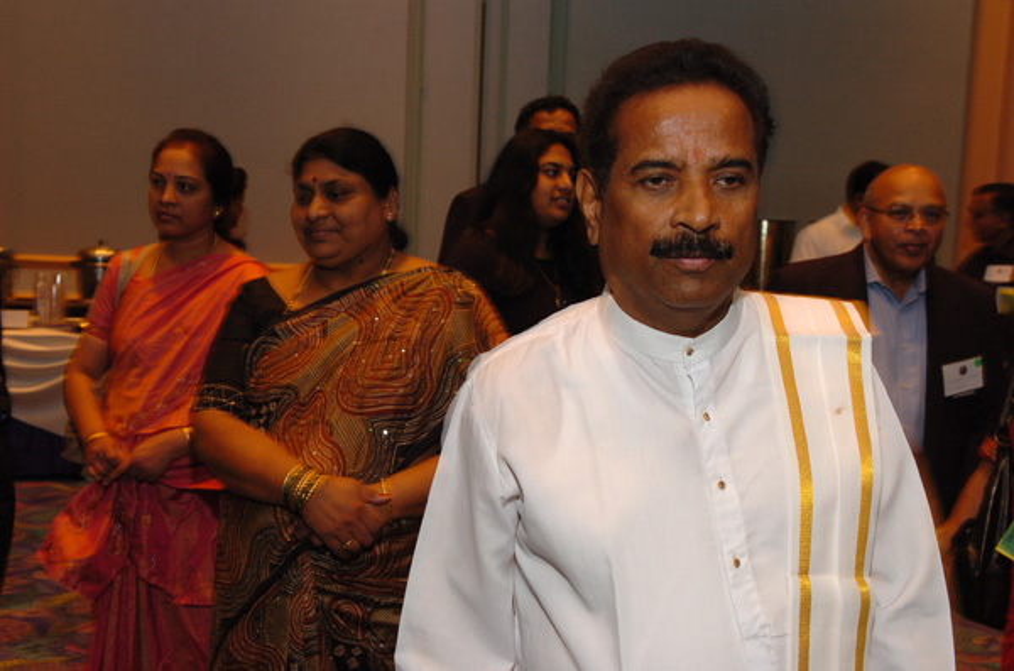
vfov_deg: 29.7
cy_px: 336
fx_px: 1264
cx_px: 507
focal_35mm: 45
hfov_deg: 43.7
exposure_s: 1/15
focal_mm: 30
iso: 400
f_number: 4.5
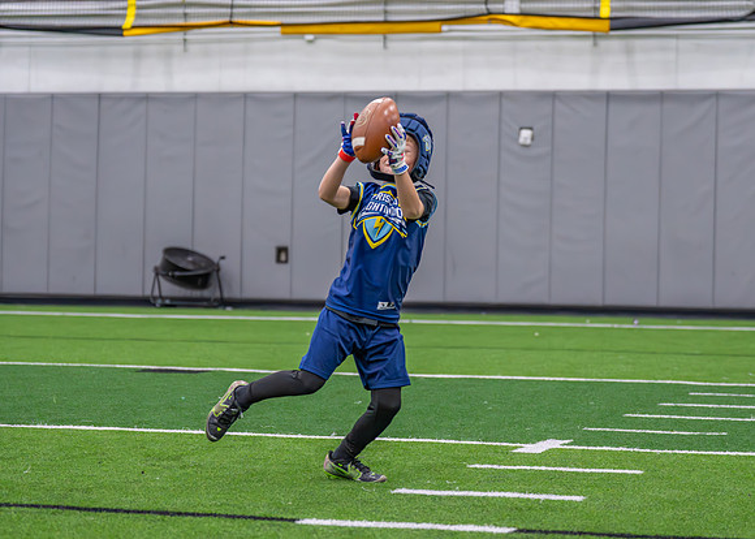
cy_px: 226
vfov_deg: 13.3
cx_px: 403
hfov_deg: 18.5
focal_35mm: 108
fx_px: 2318
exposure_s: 1/1000
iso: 5000
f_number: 2.8
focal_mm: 70
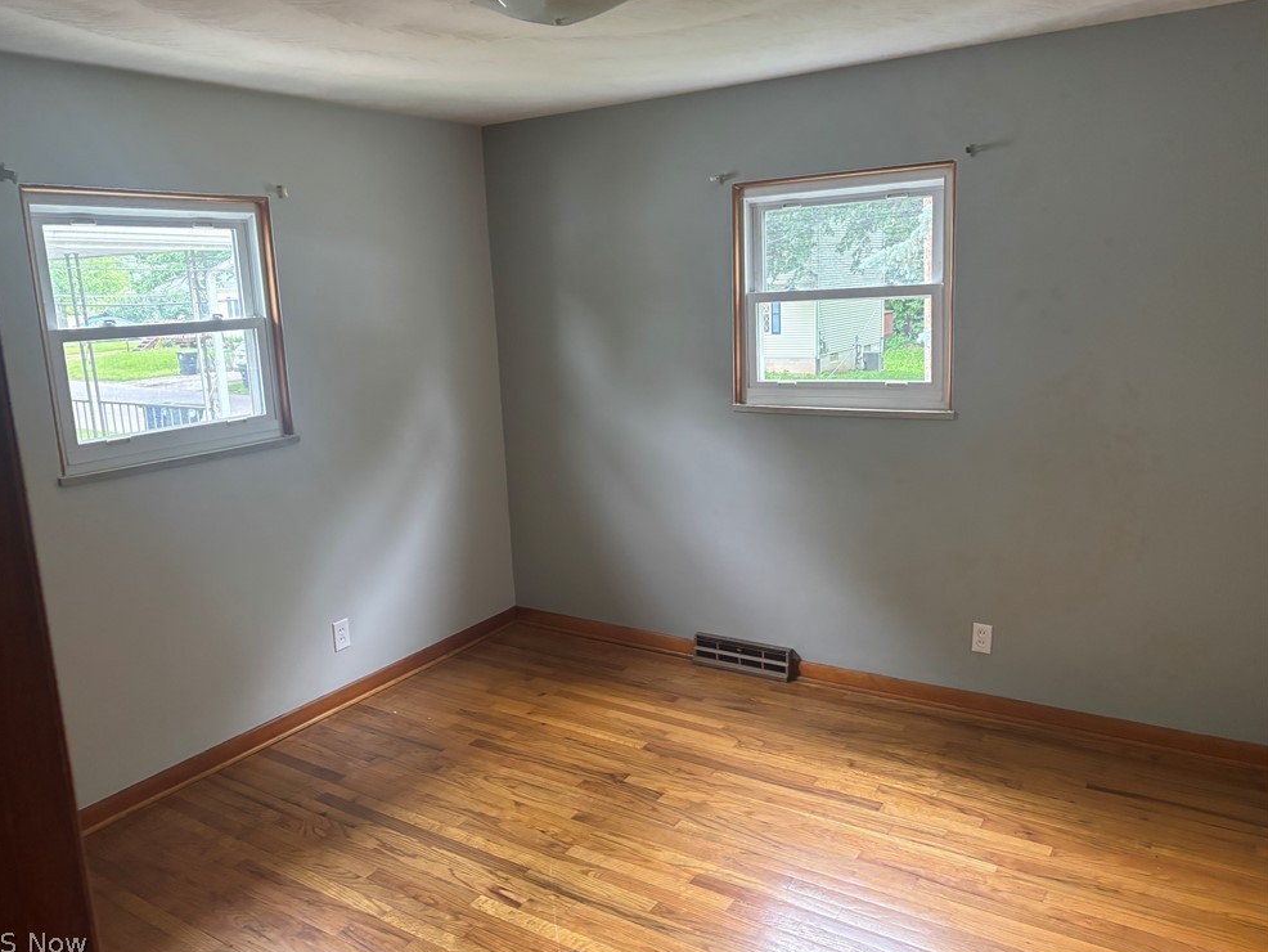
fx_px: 989
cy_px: 471
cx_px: 612
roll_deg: +2.5
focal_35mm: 27
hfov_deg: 65.3
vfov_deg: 51.4
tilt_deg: -10.4
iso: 320
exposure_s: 1/60
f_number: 1.6
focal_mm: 5.96
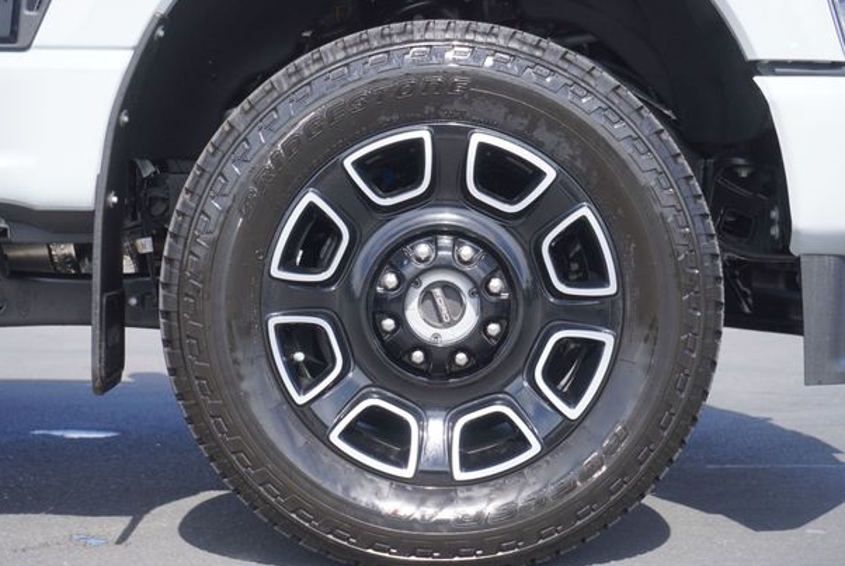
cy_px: 296
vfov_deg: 19.9
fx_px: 1611
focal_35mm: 69
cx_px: 422
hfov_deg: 29.4
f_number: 5.6
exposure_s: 1/200
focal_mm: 43
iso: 100
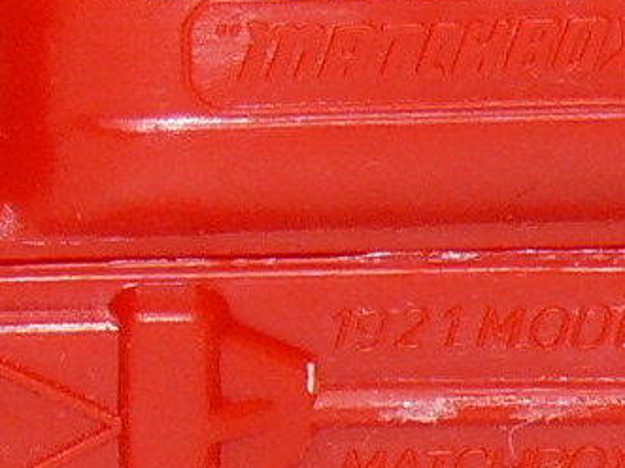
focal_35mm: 565
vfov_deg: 2.6
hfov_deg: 3.5
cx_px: 480
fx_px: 10198
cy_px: 292
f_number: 4
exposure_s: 1/30
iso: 100
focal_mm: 14.4
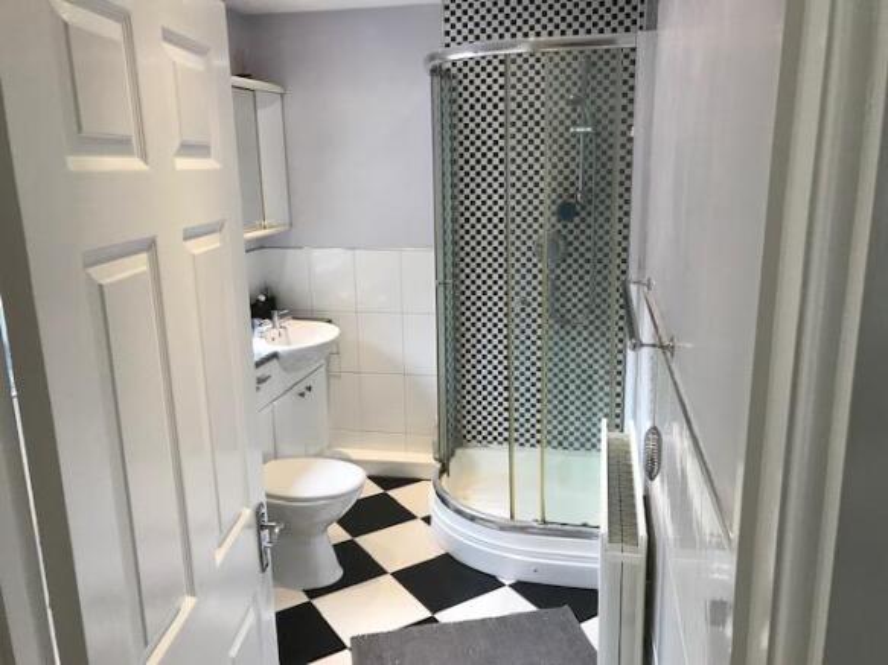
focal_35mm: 28
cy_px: 332
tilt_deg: -13.1
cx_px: 444
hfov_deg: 63.5
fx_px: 718
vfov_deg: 49.7
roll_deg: +1.3
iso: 25
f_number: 1.8
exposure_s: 1/33
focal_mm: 3.99
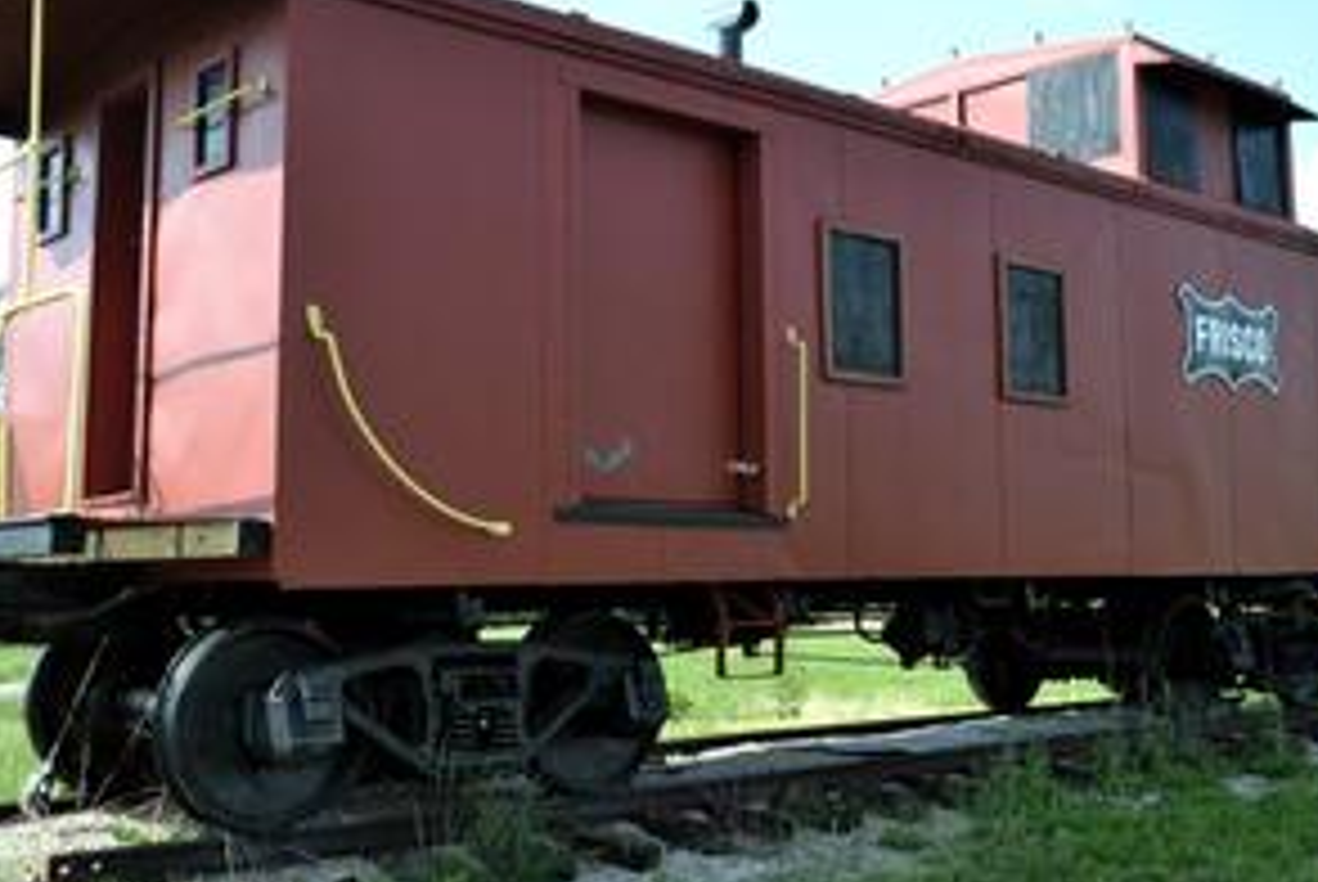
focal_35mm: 45
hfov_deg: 43.6
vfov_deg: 29.9
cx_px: 630
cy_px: 367
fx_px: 1649
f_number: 4.5
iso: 400
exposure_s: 1/1000
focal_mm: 22
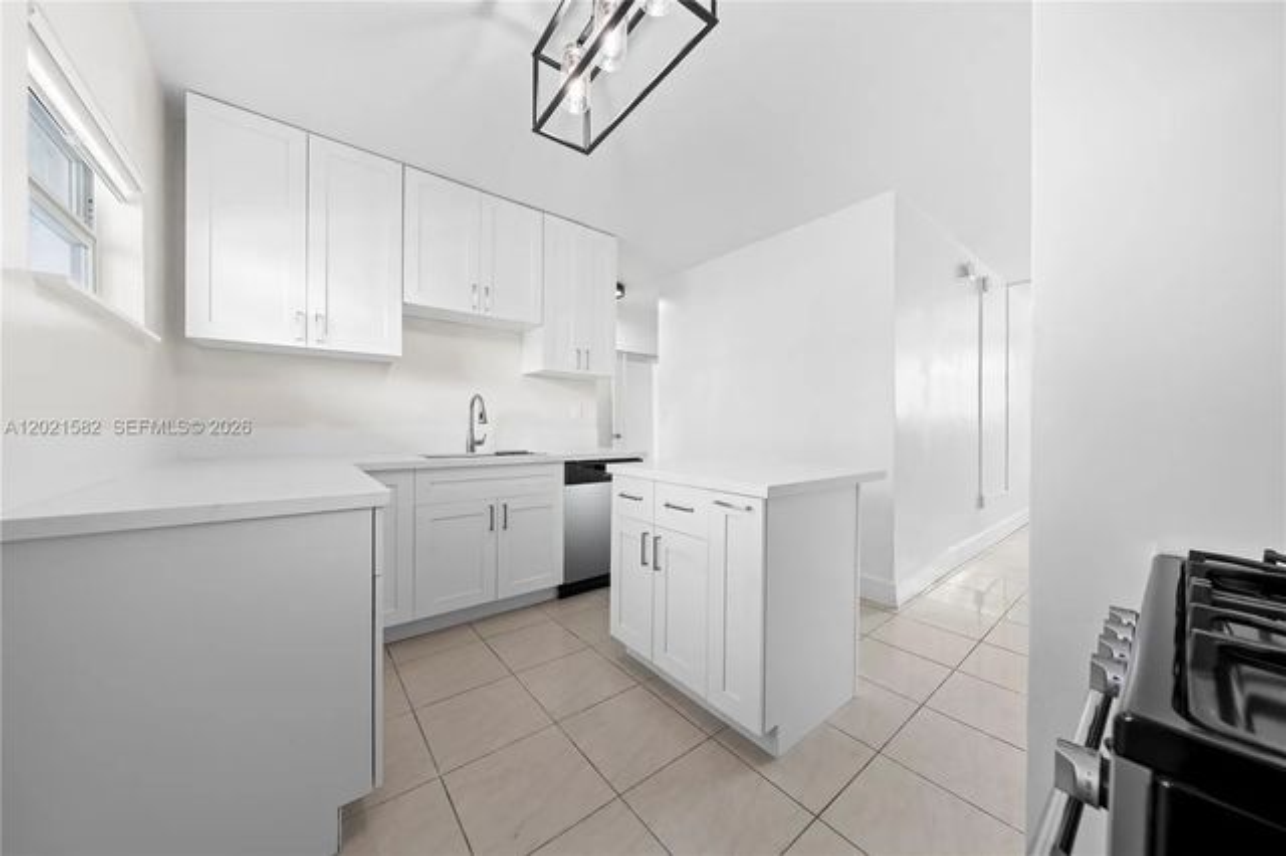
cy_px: 428
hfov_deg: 112.6
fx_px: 428
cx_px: 643
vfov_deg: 89.9
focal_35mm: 12
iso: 320
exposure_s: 1/4
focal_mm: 12
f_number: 7.1
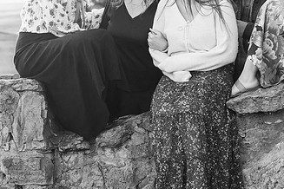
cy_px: 39
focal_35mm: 156
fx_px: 1231
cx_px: 189
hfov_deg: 13.1
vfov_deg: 8.8
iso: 2000
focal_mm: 88
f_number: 5
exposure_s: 1/500
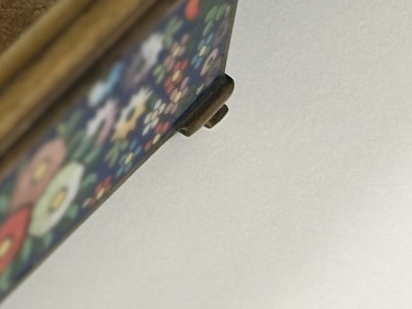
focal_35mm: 291
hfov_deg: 6.7
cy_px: -213
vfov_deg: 5.1
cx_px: -217
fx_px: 3463
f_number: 1.6
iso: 50
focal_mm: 5.96
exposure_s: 1/50
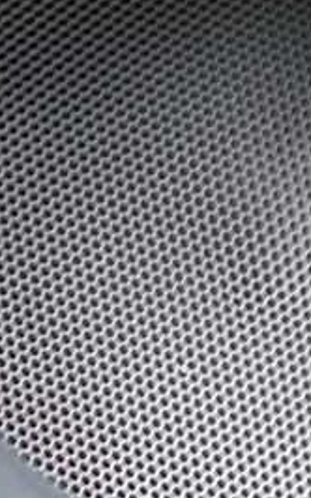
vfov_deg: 10.7
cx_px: 390
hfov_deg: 6.6
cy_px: 249
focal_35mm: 196
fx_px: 2661
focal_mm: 14.62
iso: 1000
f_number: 4.3
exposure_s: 1/20
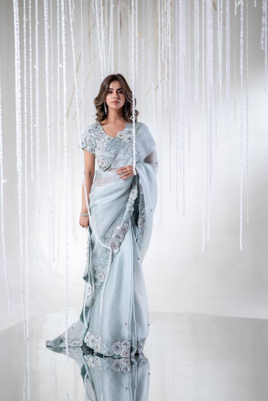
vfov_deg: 39.6
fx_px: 558
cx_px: 134
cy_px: 200
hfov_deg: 27.0
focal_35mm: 50
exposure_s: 1/320
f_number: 1.2
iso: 160
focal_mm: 50
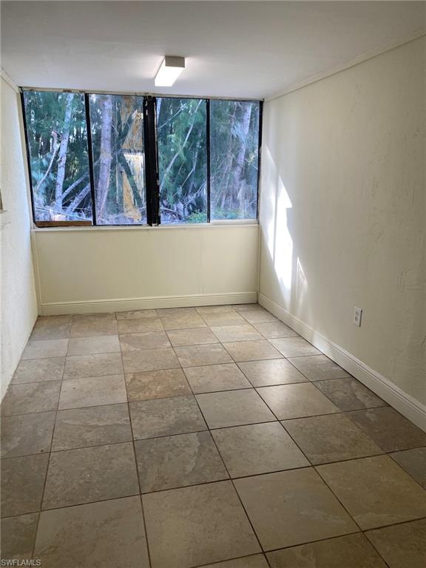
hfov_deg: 53.1
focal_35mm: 26
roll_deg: +0.0
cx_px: 213
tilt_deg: -13.4
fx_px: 427
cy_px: 284
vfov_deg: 67.3
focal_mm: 4.25
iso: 64
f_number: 1.8
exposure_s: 1/120
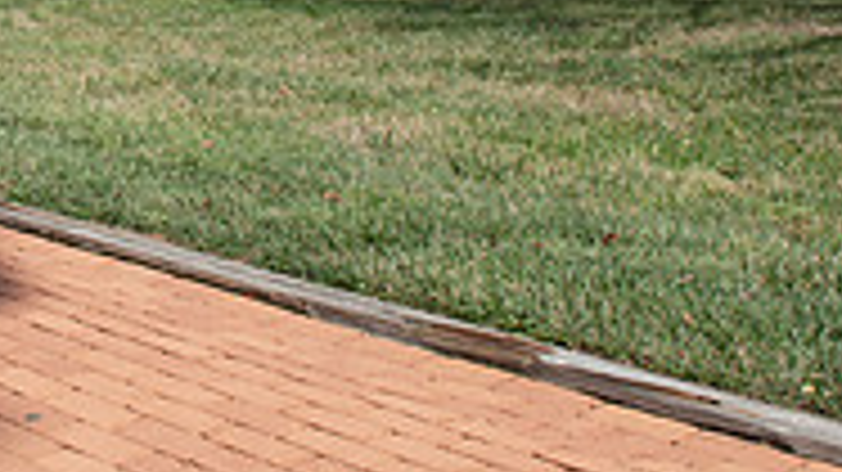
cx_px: -9
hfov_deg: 25.8
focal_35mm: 78
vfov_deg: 14.5
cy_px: -227
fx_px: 1741
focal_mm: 24
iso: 100
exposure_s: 1/640
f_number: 5
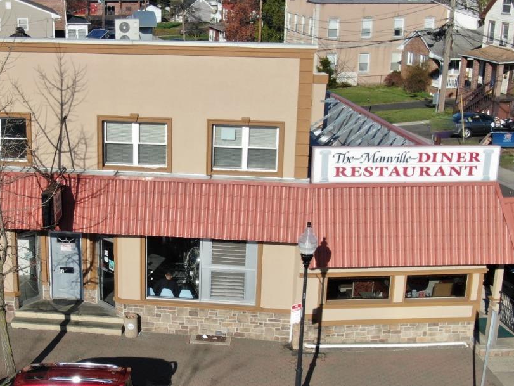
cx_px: 167
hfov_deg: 31.4
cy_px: 235
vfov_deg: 24.0
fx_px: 906
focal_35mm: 61
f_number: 3.2
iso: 100
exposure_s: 1/1250
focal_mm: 5.57
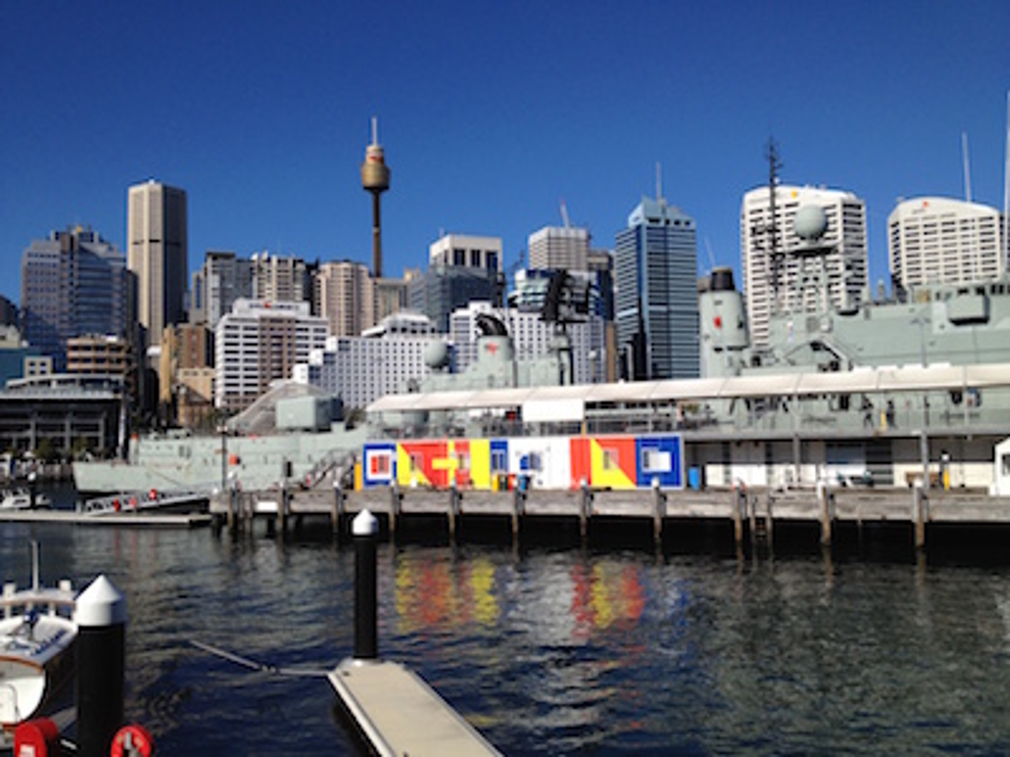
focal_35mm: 35
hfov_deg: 52.6
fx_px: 1021
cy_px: 378
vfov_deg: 40.7
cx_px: 505
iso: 64
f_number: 2.4
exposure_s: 1/3067
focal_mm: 4.28
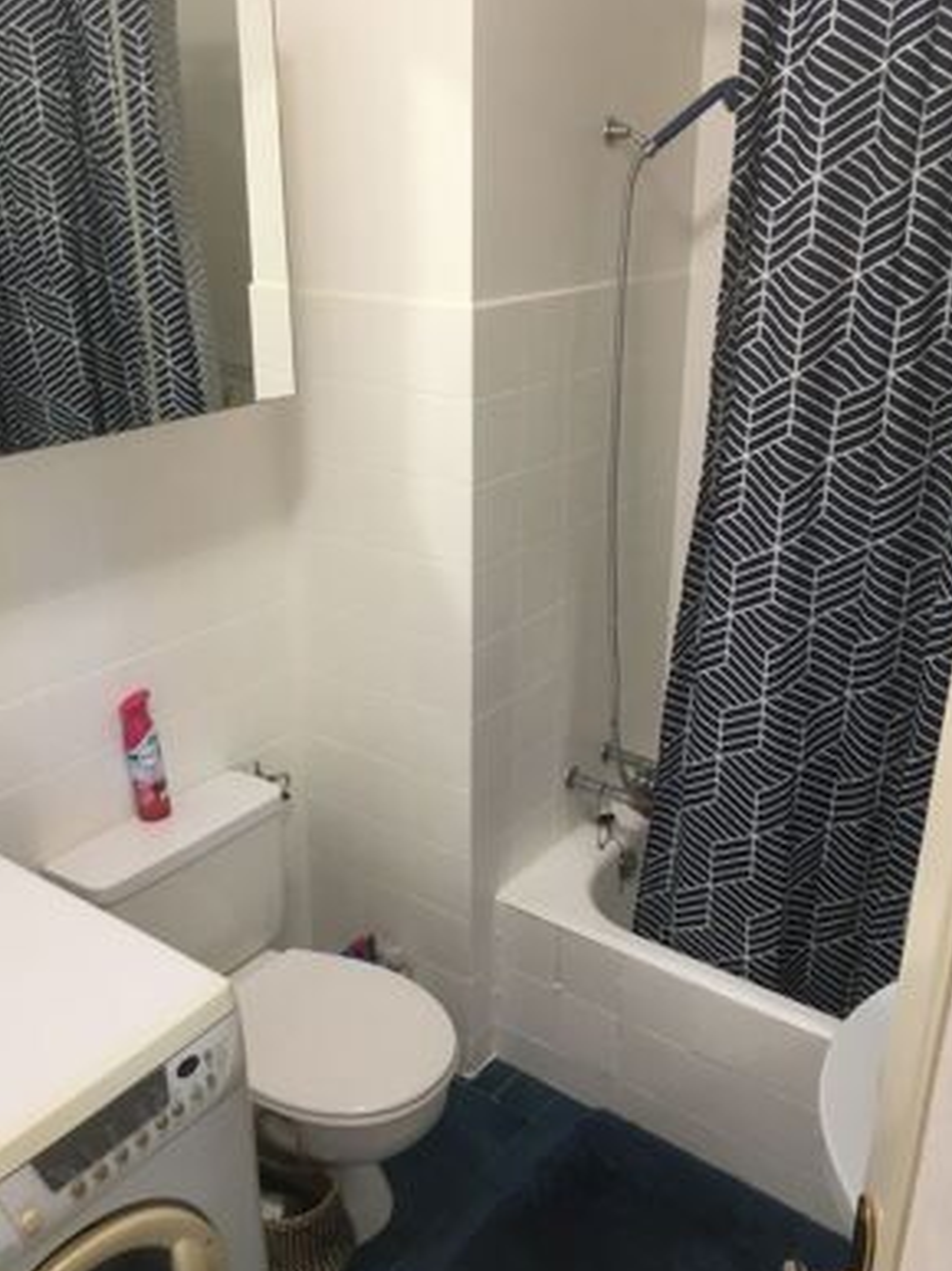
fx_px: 1174
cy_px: 675
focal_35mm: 32
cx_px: 469
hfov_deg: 44.1
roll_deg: -2.9
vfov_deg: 56.8
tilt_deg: -22.8
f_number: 2.2
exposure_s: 1/33
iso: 100
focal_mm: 4.15
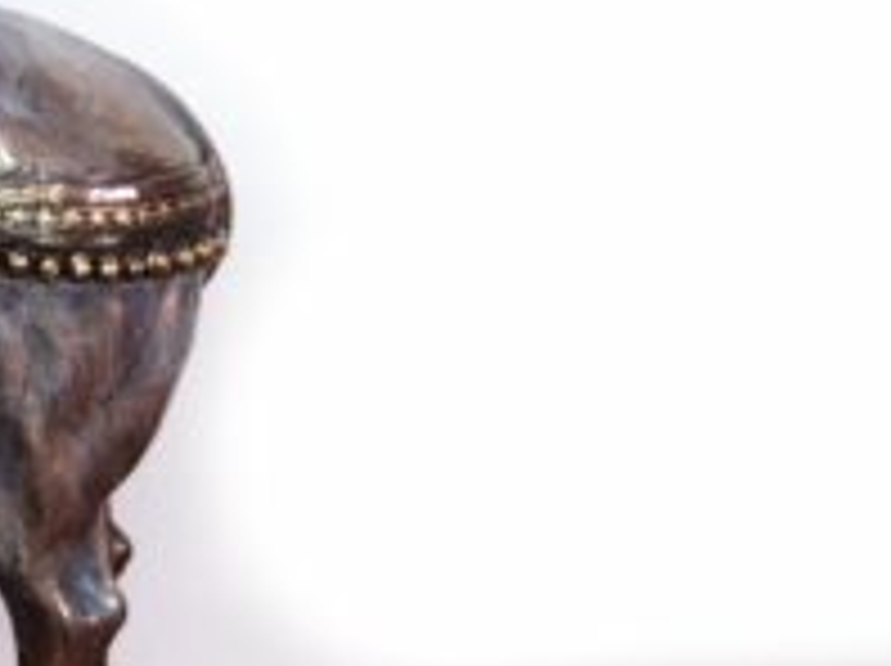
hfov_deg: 19.3
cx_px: -346
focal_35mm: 92
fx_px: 2365
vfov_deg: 15.8
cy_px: 70
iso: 125
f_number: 1.8
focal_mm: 5.4
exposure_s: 1/120
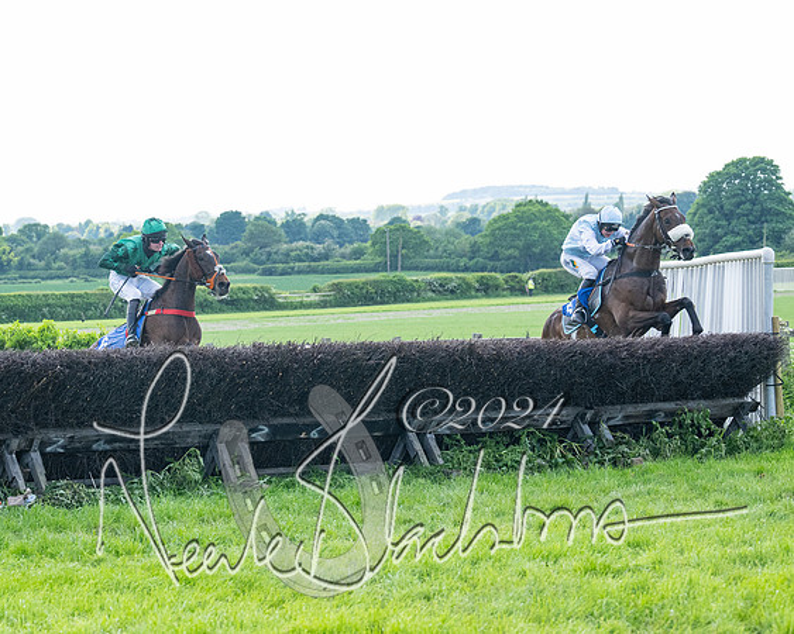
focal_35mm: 101
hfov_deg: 18.9
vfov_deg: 15.3
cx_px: 194
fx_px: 2363
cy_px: 312
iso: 1250
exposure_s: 1/3200
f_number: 4
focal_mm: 70
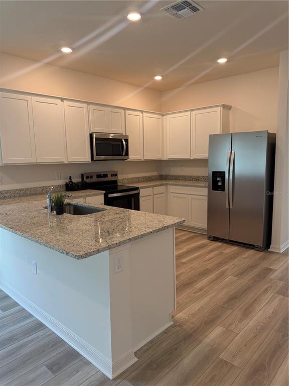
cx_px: 144
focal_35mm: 24
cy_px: 193
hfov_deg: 56.8
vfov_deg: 71.6
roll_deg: +1.5
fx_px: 267
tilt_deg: -7.9
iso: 160
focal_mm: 6.76
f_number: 1.78
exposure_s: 1/157
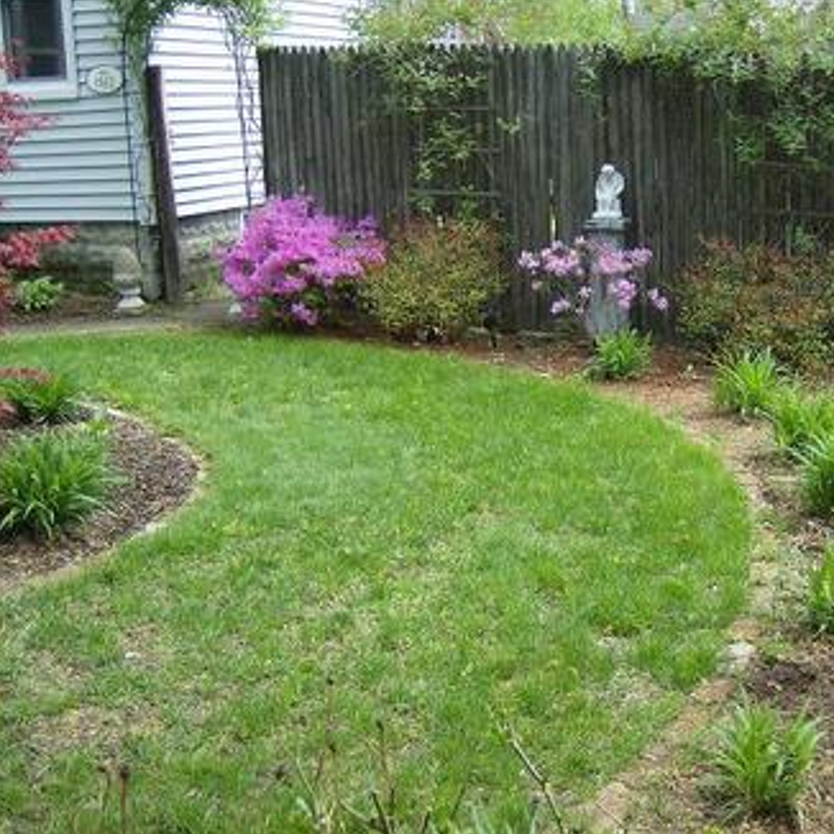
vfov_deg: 39.2
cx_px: 560
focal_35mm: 43
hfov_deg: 38.7
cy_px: 417
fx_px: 1172
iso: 100
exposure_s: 1/455
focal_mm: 6
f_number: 2.8
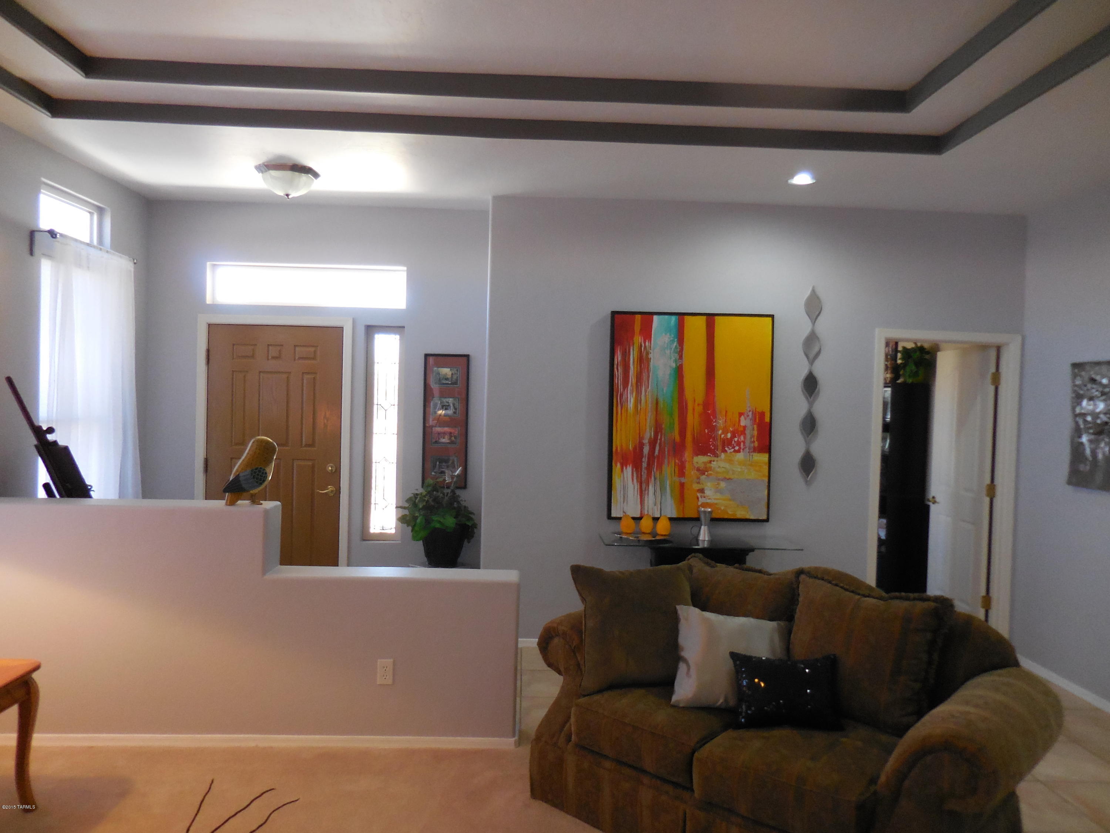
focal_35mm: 25
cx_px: 555
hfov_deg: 69.4
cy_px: 416
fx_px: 802
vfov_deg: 54.9
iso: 360
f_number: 3.3
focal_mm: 4.5
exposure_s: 1/30
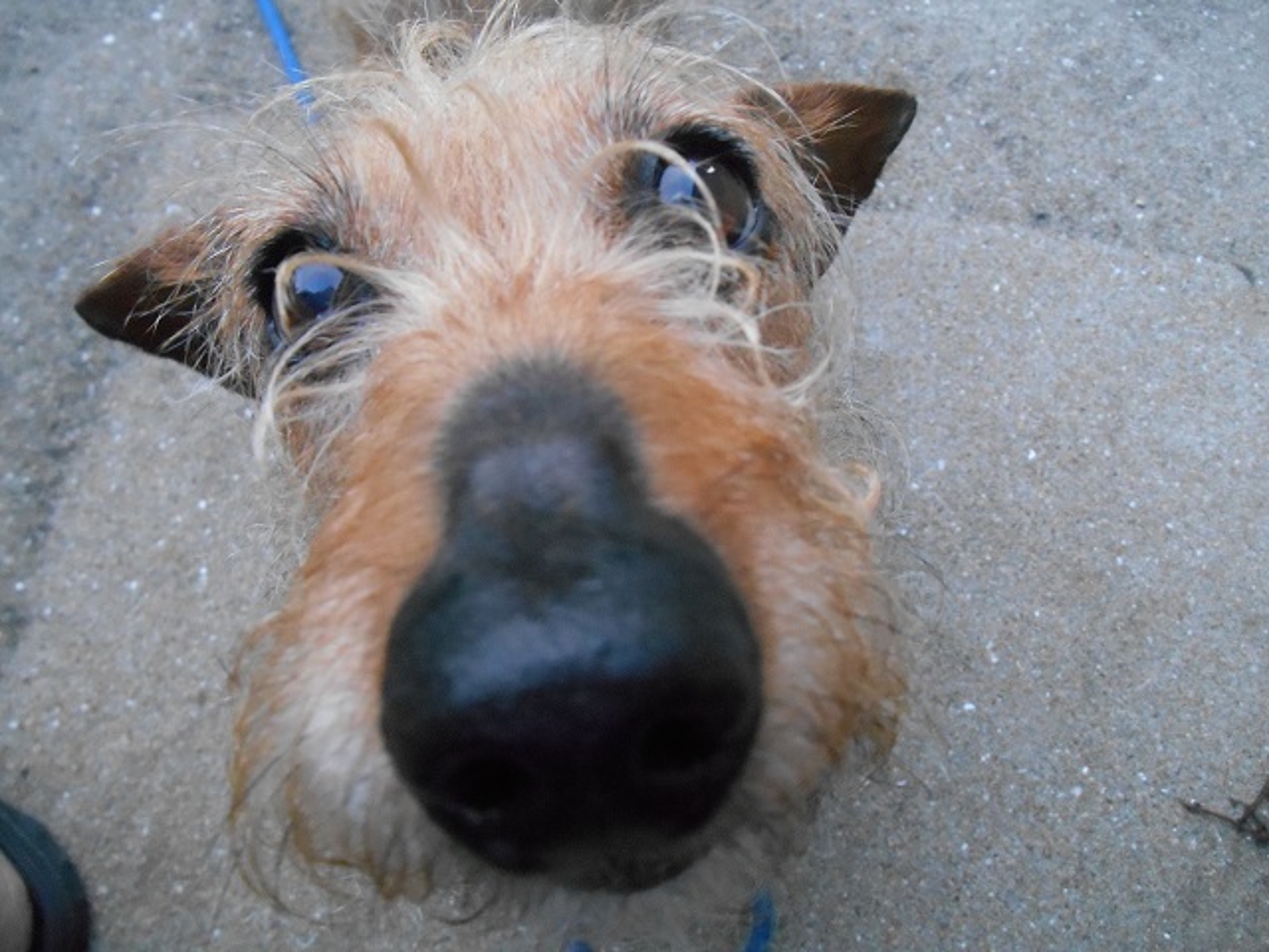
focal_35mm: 26
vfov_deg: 53.1
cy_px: 476
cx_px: 634
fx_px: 953
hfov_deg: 67.3
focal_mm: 4.7
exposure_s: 1/60
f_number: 3.4
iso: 800
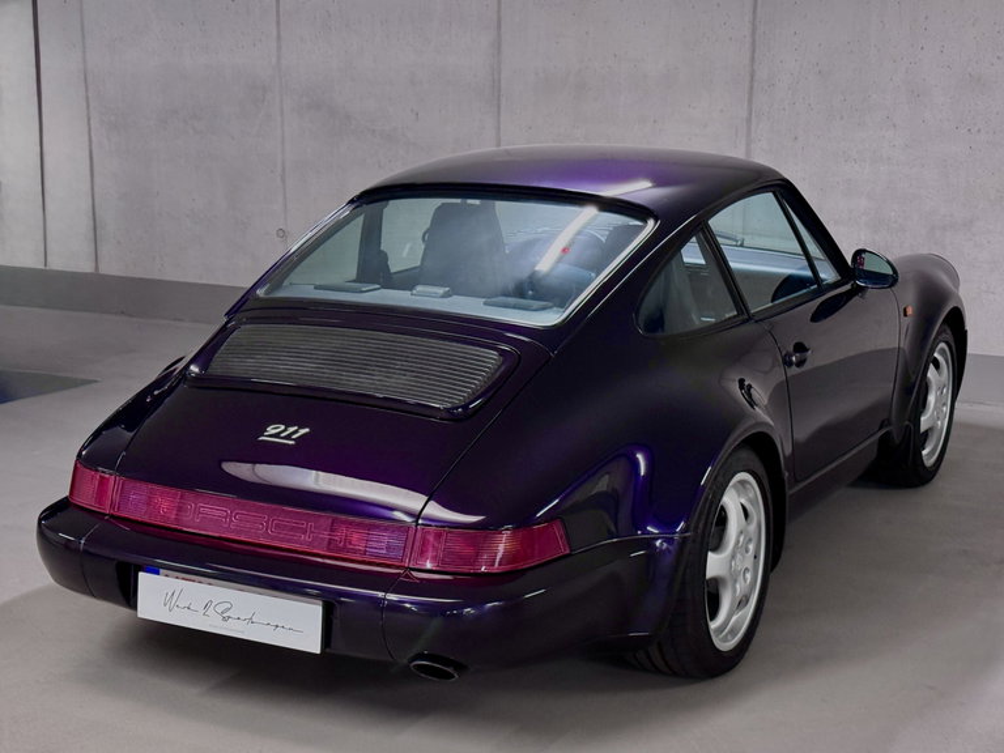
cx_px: 502
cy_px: 376
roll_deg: -0.4
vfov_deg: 30.3
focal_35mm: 48
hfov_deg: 39.7
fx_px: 1392
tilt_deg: -12.3
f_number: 1.78
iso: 250
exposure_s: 1/50
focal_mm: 6.76
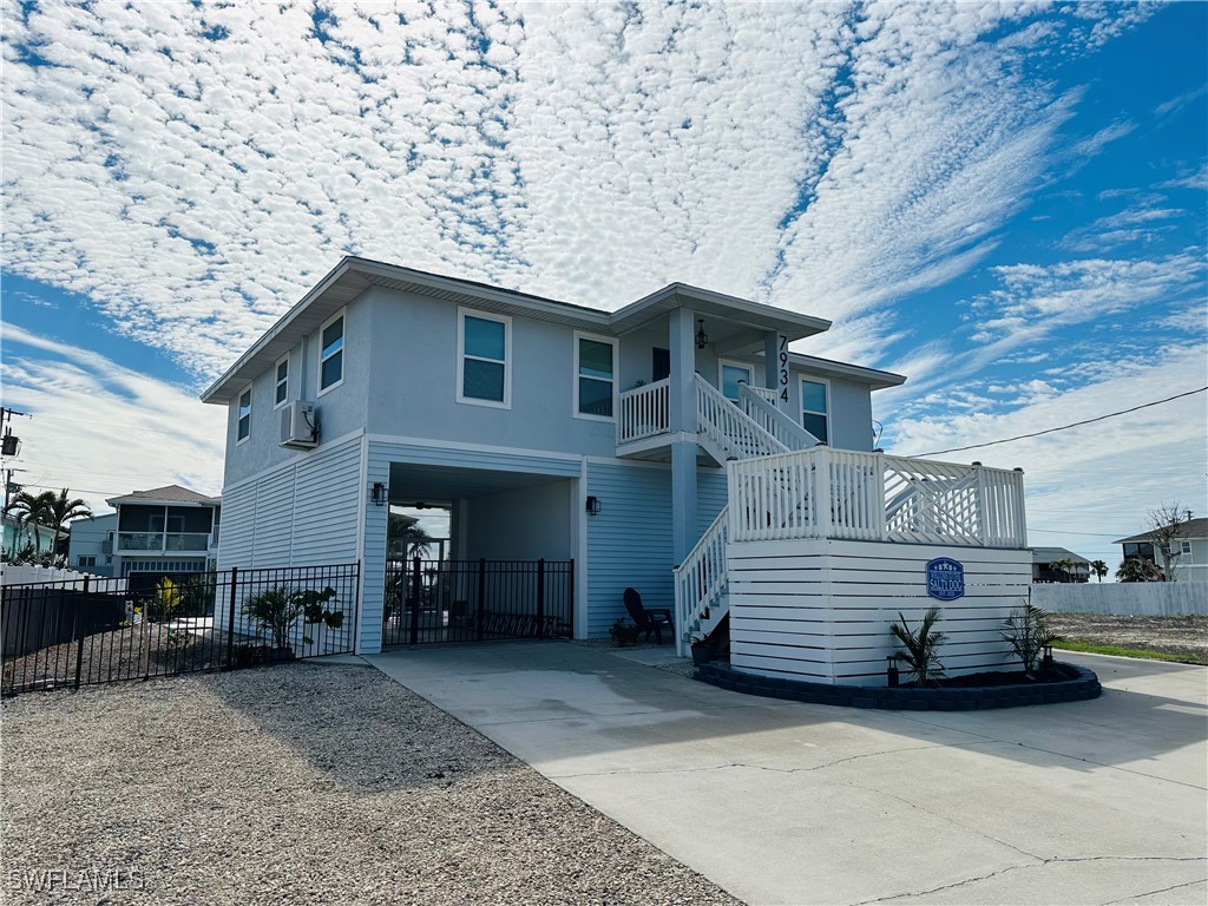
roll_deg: +0.3
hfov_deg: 71.6
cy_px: 453
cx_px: 604
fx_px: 838
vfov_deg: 56.8
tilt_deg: +8.6
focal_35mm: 24
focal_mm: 6.86
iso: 80
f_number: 1.78
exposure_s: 1/18519
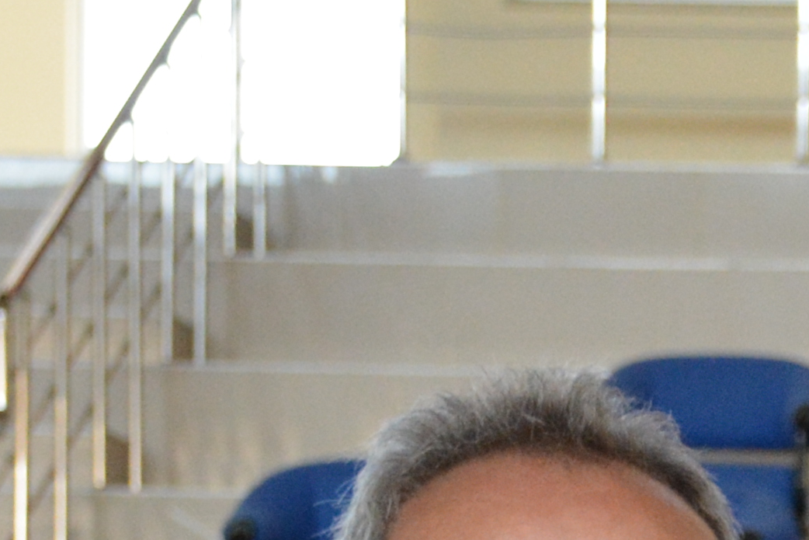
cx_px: 1361
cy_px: 1210
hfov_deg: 7.7
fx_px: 5821
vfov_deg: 5.2
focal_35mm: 259
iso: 1600
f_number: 4
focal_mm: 30
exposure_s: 1/125
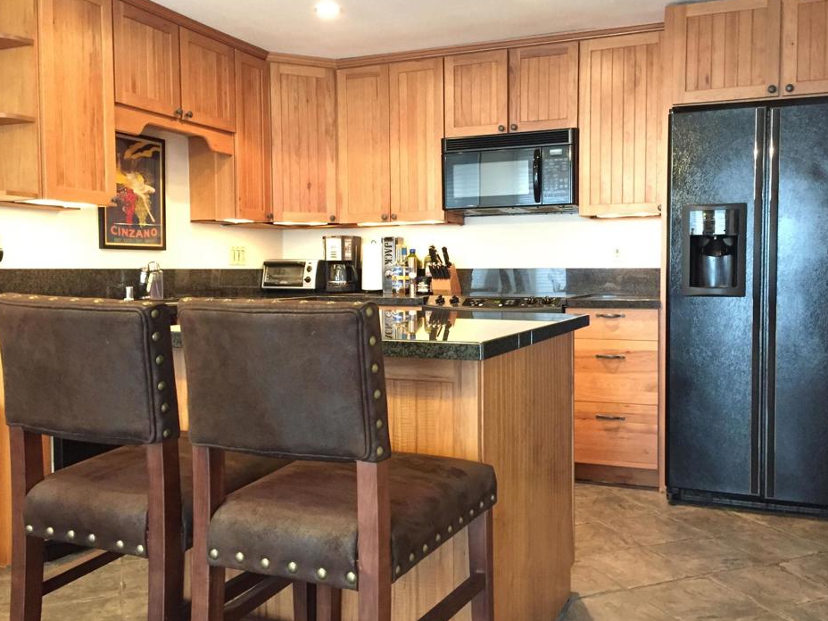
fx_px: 765
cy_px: 303
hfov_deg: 56.7
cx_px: 449
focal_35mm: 32
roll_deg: -0.6
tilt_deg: -3.5
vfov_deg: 44.2
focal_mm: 4.15
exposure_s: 1/15
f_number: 2.2
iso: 400
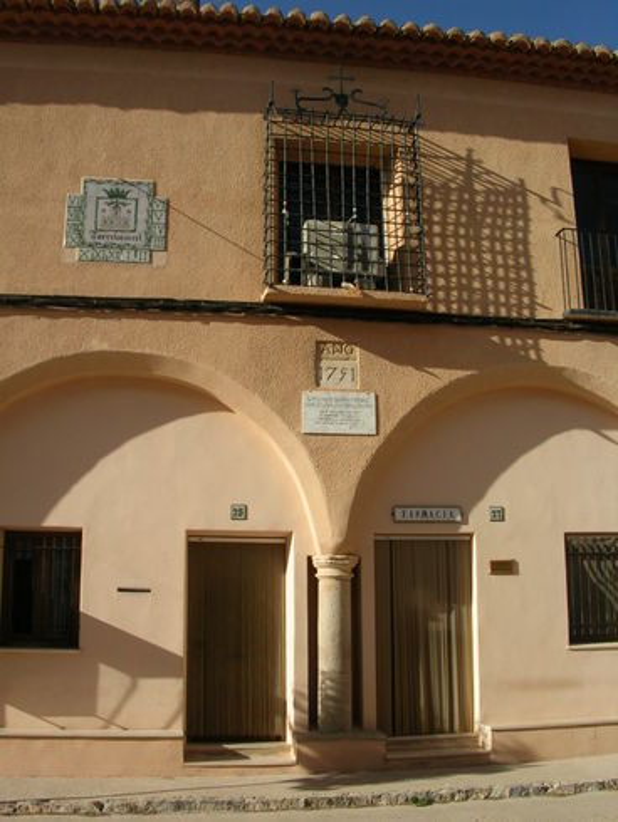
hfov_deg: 37.8
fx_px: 904
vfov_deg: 49.0
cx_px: 309
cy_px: 411
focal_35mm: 38
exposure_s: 1/334
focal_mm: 5.8
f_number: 5.6
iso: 50
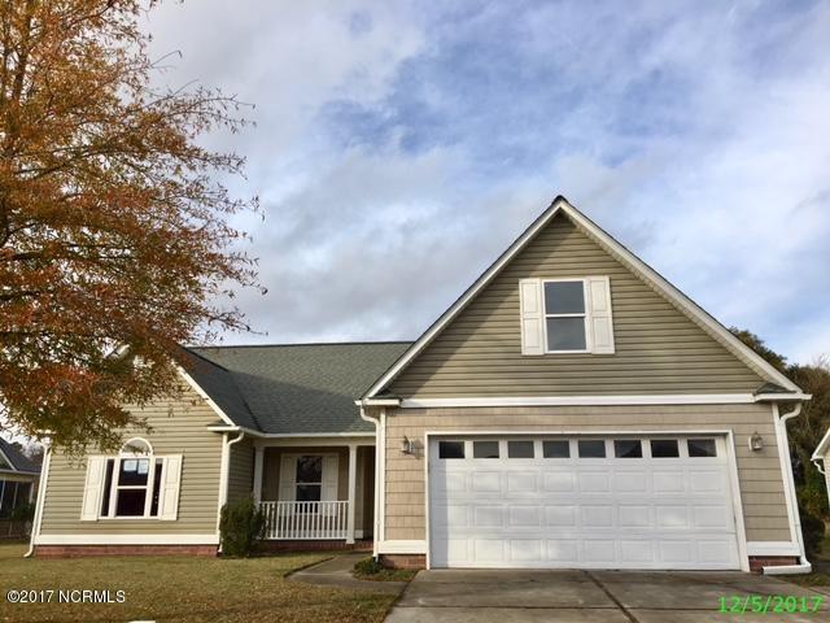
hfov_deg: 61.7
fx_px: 695
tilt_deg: +14.2
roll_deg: -0.3
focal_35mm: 29
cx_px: 415
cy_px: 312
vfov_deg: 48.2
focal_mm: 4.15
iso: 25
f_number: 2.2
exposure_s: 1/836
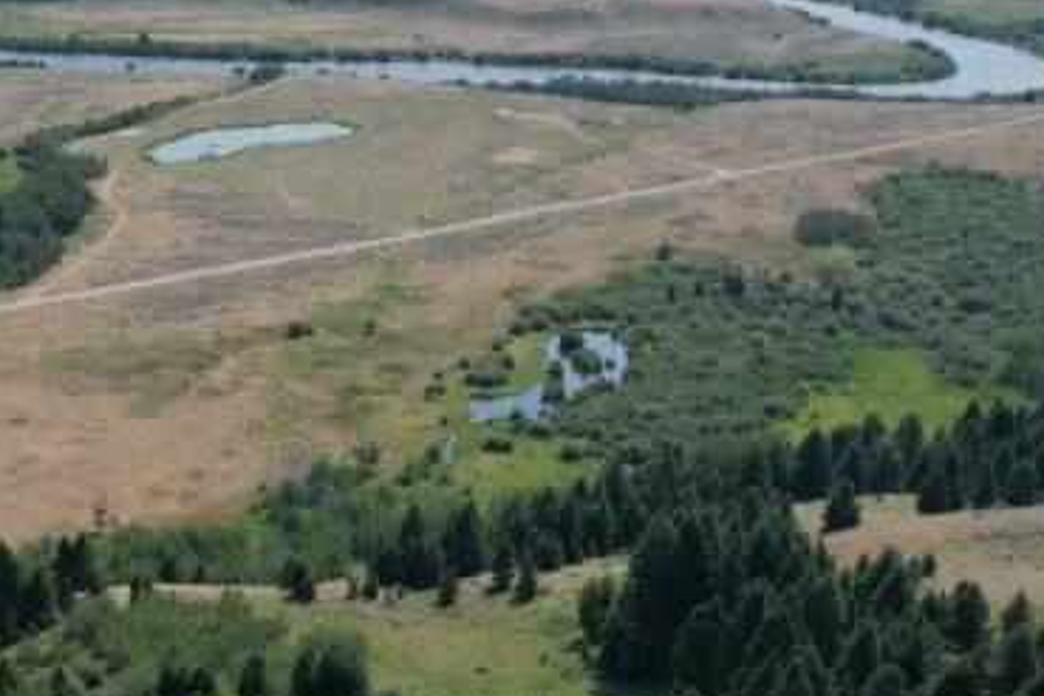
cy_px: 208
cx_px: -187
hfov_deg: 28.8
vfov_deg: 22.1
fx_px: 1769
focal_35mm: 61
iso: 200
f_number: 2.8
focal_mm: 8.38
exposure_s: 1/3000
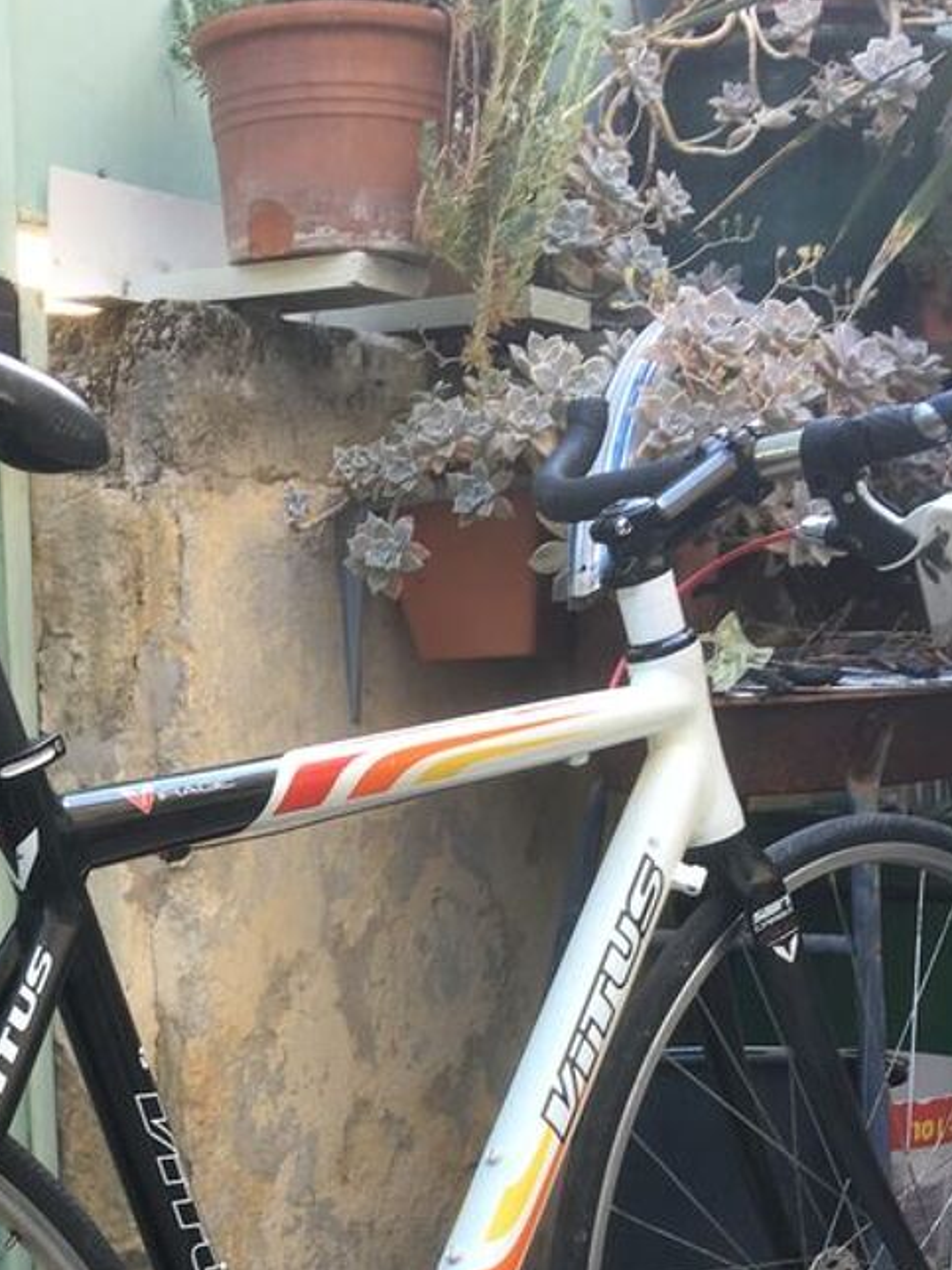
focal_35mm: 60
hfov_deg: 24.2
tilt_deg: -14.1
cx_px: 260
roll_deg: +2.9
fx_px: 2200
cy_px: 1204
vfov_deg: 30.4
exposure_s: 1/33
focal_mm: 4.15
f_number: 2.2
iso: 25
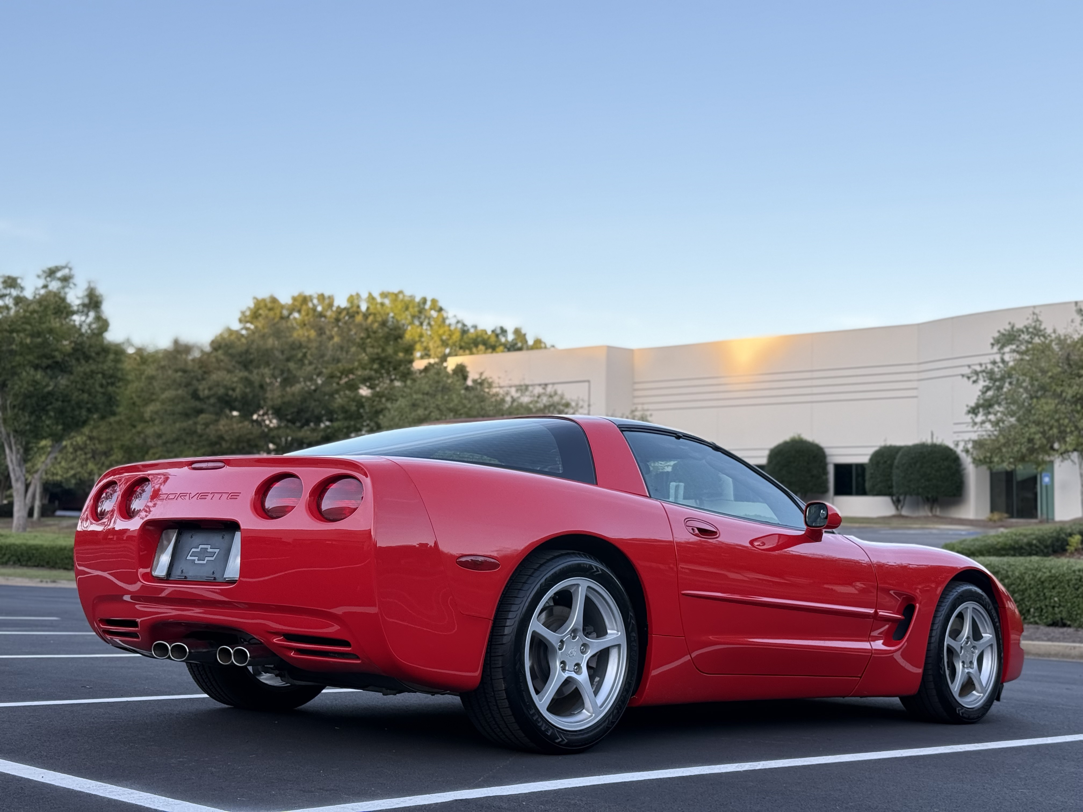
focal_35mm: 48
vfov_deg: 30.3
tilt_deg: +4.2
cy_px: 406
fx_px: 1502
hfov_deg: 39.7
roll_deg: -0.4
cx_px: 542
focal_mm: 6.76
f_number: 1.78
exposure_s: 1/240
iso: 100
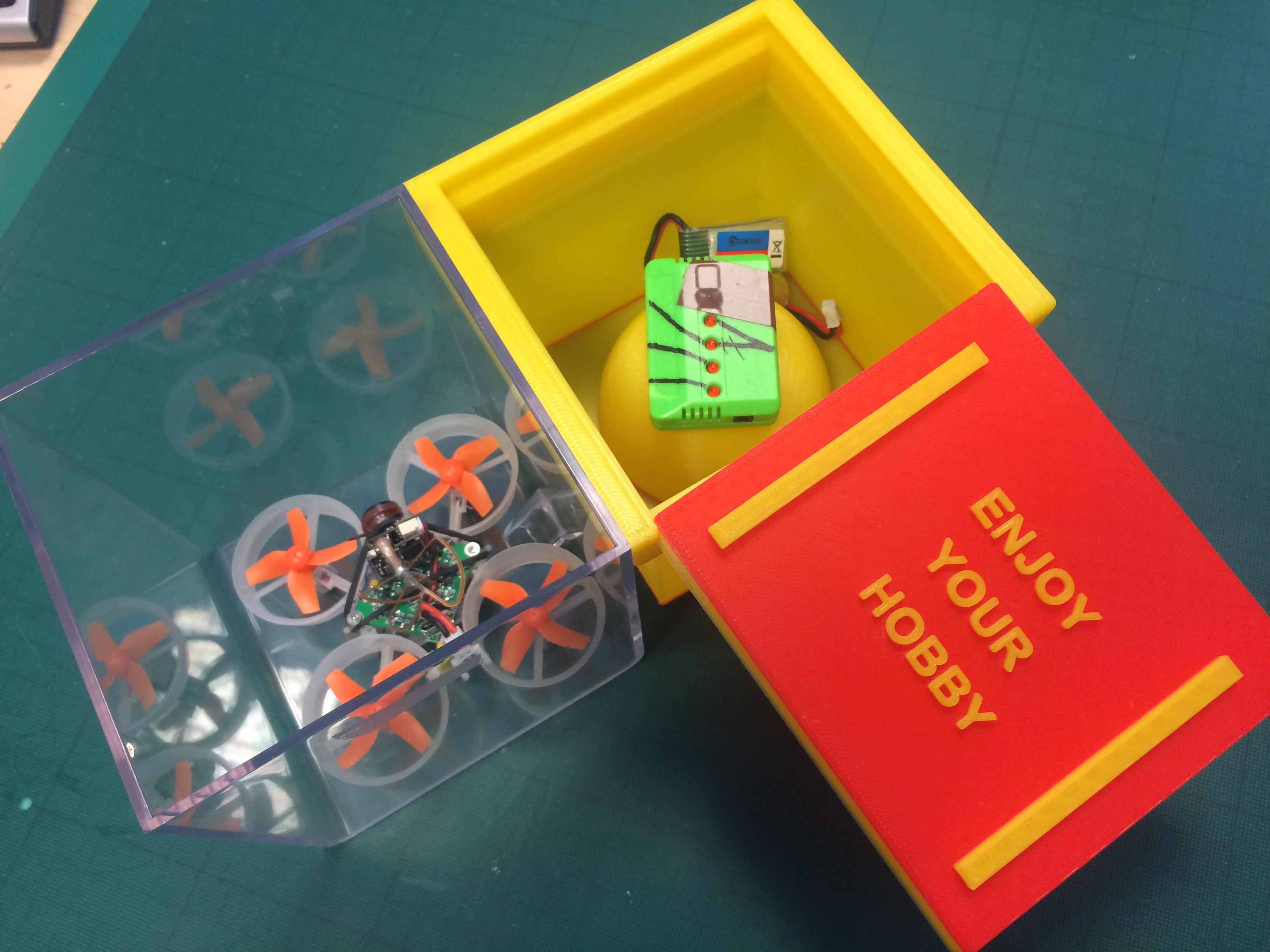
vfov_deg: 48.2
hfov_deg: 61.7
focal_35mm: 29
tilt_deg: -68.8
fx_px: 1064
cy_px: 476
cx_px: 635
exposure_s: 1/33
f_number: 2.2
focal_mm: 4.15
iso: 64
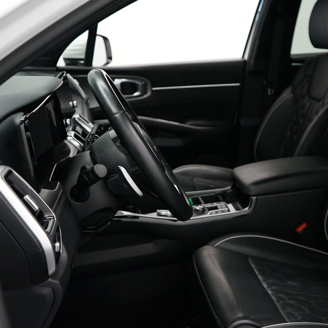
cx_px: 249
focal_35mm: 44
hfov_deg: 37.3
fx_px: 472
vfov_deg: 38.3
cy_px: 160
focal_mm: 31
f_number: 3.5
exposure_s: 1/160
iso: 3200
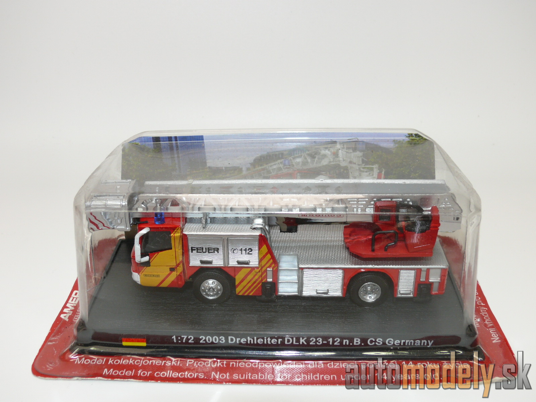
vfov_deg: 36.0
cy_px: 201
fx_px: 619
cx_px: 268
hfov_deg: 46.8
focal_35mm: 40
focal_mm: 8.1
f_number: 4
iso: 100
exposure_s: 1/30
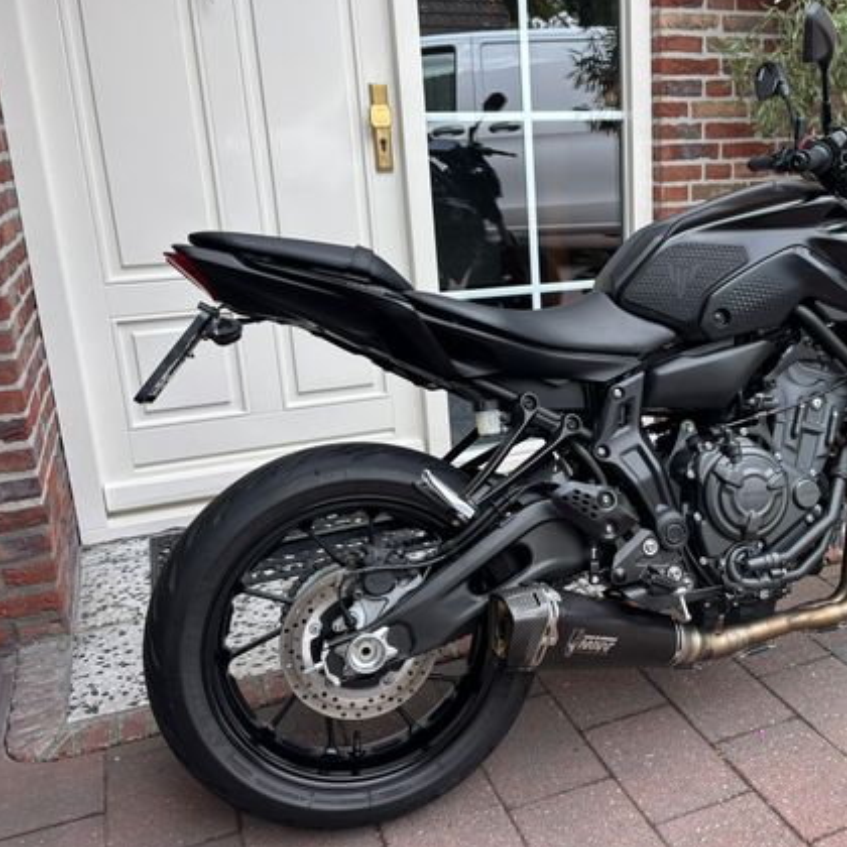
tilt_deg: -16.2
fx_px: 969
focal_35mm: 35
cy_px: 407
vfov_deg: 47.2
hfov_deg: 45.5
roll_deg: +1.6
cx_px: 637
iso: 50
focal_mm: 5.96
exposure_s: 1/297
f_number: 1.6
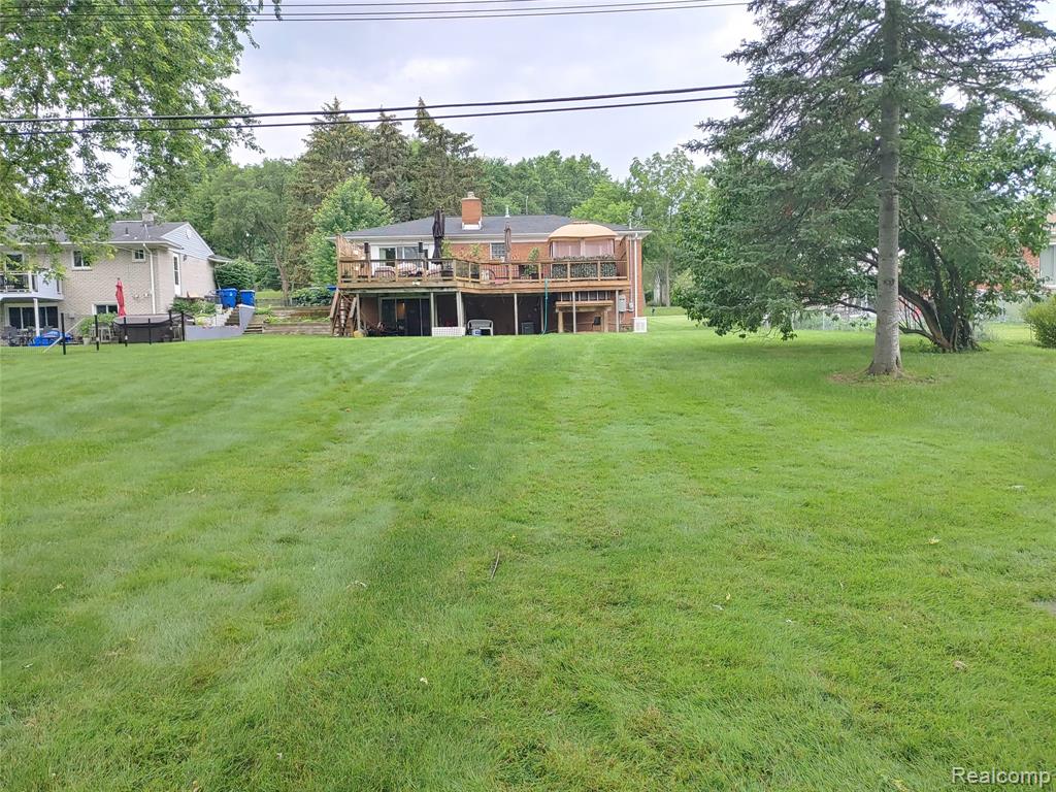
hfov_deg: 67.3
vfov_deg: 53.1
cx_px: 528
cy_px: 396
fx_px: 793
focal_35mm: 26
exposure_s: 1/240
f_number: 1.8
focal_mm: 4.36
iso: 50
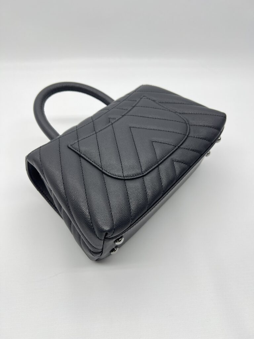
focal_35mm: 26
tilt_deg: -45.1
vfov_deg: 67.3
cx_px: 127
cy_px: 170
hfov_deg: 53.1
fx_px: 254
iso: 40
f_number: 1.5
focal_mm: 5.7
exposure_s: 1/162
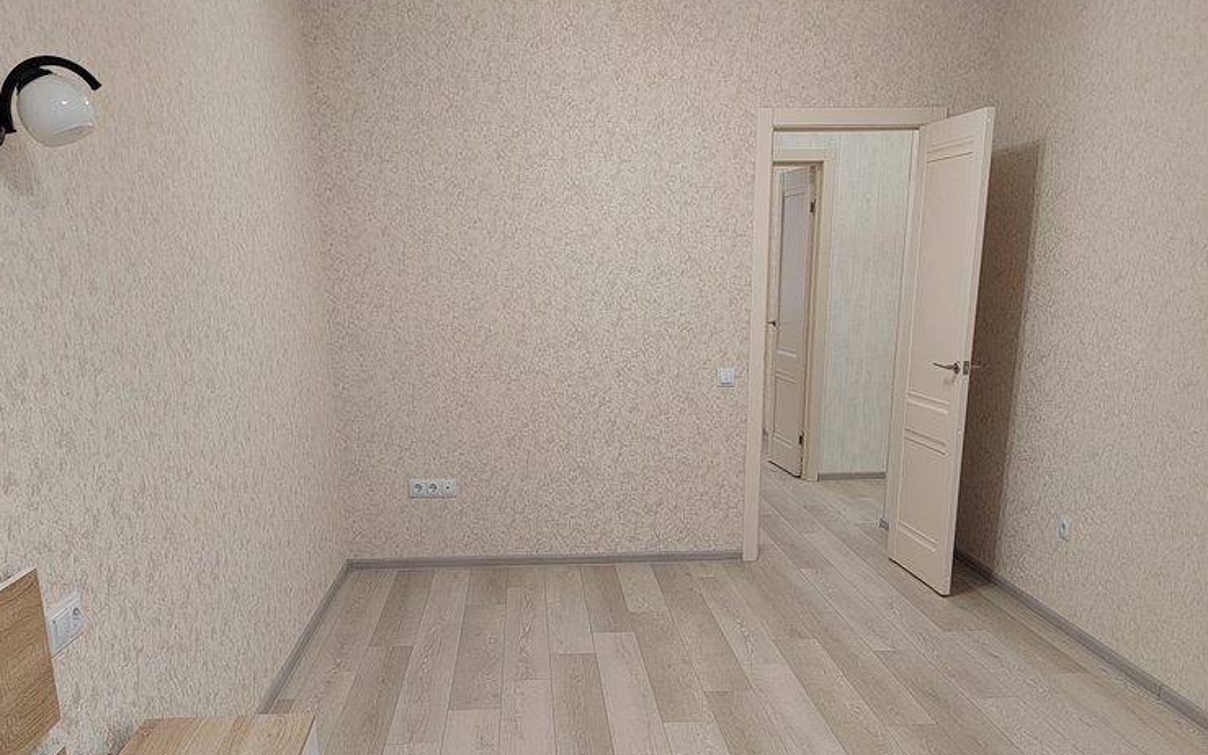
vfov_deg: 36.9
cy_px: 614
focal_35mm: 33
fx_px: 1087
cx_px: 598
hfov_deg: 58.1
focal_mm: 5.52
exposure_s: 1/100
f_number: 1.9
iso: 1550
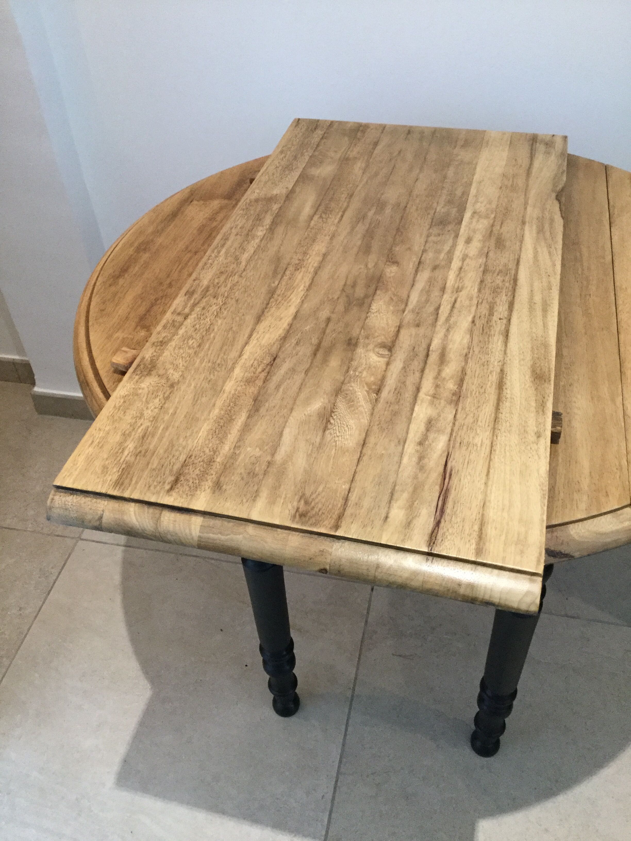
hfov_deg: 45.4
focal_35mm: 31
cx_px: 316
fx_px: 753
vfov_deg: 58.4
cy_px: 420
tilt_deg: -45.0
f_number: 2.4
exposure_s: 1/33
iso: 200
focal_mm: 3.3
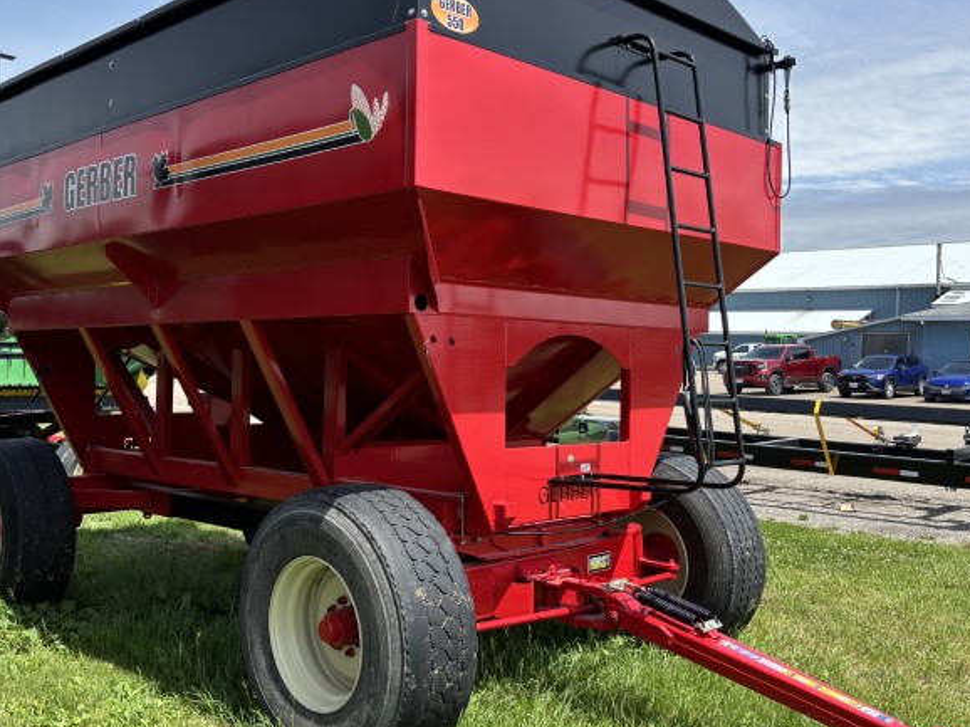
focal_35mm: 36
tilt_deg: -1.6
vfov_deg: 39.6
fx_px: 1008
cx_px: 428
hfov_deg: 51.3
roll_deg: -1.2
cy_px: 361
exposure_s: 1/1667
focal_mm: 5.96
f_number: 1.6
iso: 50
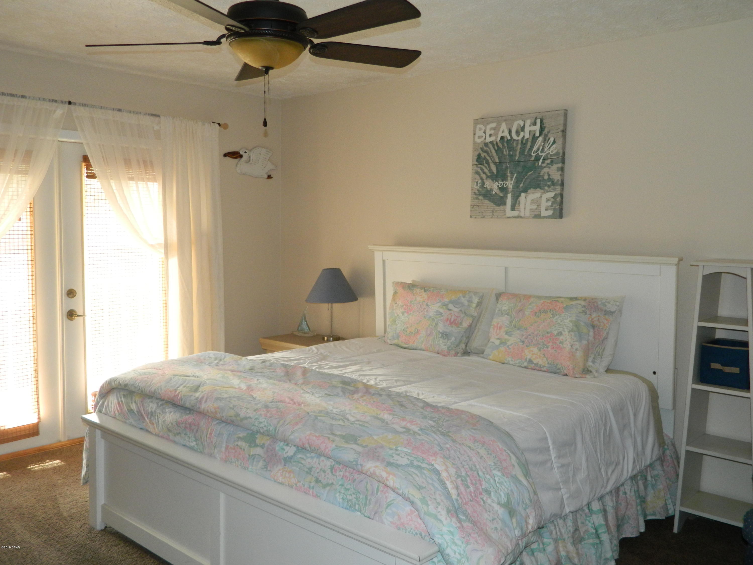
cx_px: 376
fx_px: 674
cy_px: 282
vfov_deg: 45.4
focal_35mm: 31
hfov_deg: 58.4
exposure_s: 1/30
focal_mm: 5.6
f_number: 3.2
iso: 200
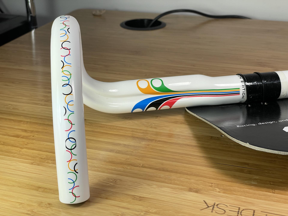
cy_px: 108
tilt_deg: -24.8
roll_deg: +1.2
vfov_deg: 28.0
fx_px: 433
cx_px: 144
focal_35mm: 52
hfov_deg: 36.8
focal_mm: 6
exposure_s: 1/150
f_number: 2
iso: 25
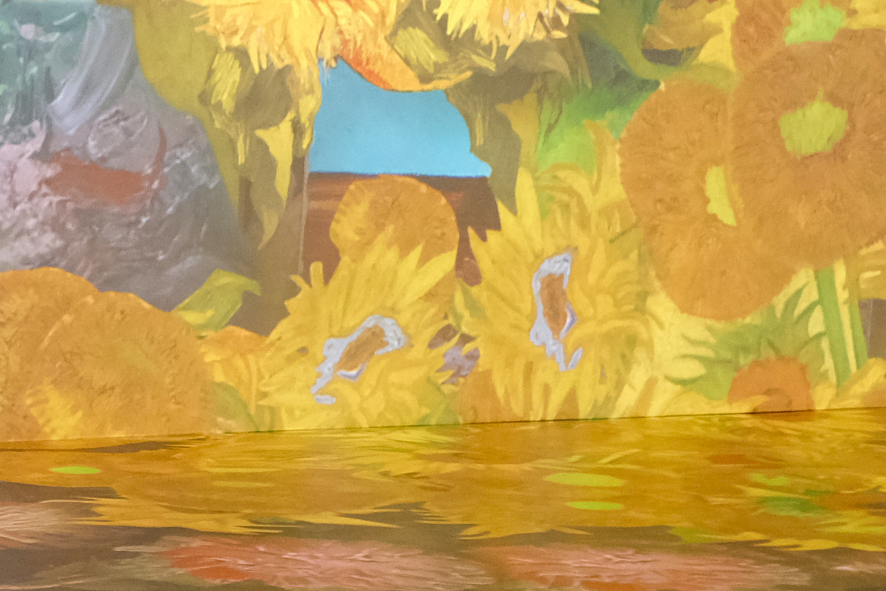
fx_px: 2756
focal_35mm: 112
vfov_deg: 12.2
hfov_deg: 17.8
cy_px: 446
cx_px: 7
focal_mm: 16
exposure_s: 1/30
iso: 2000
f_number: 2.8
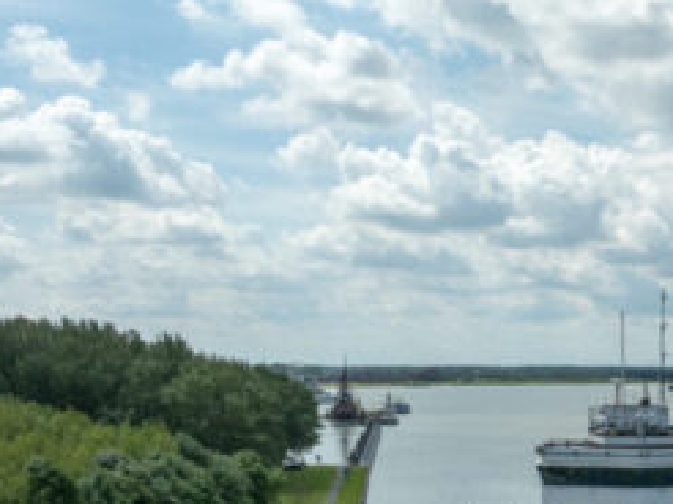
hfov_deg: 26.7
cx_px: 709
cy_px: 514
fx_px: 1321
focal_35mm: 68
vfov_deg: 20.8
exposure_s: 1/1250
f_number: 5.6
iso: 100
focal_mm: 12.29
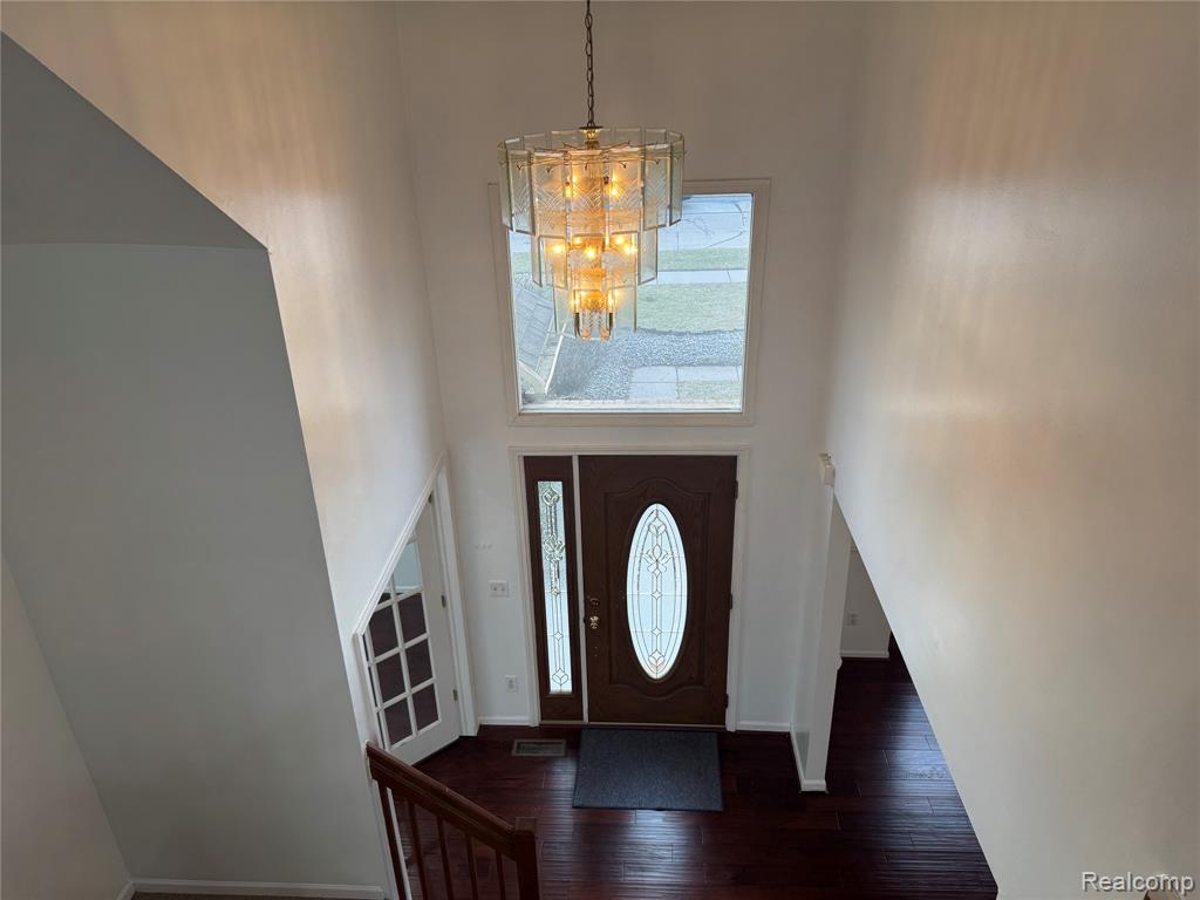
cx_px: 600
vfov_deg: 56.8
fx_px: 832
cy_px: 450
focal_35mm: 24
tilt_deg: -25.9
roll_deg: +1.3
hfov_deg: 71.6
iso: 100
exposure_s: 1/120
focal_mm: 6.76
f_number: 1.78
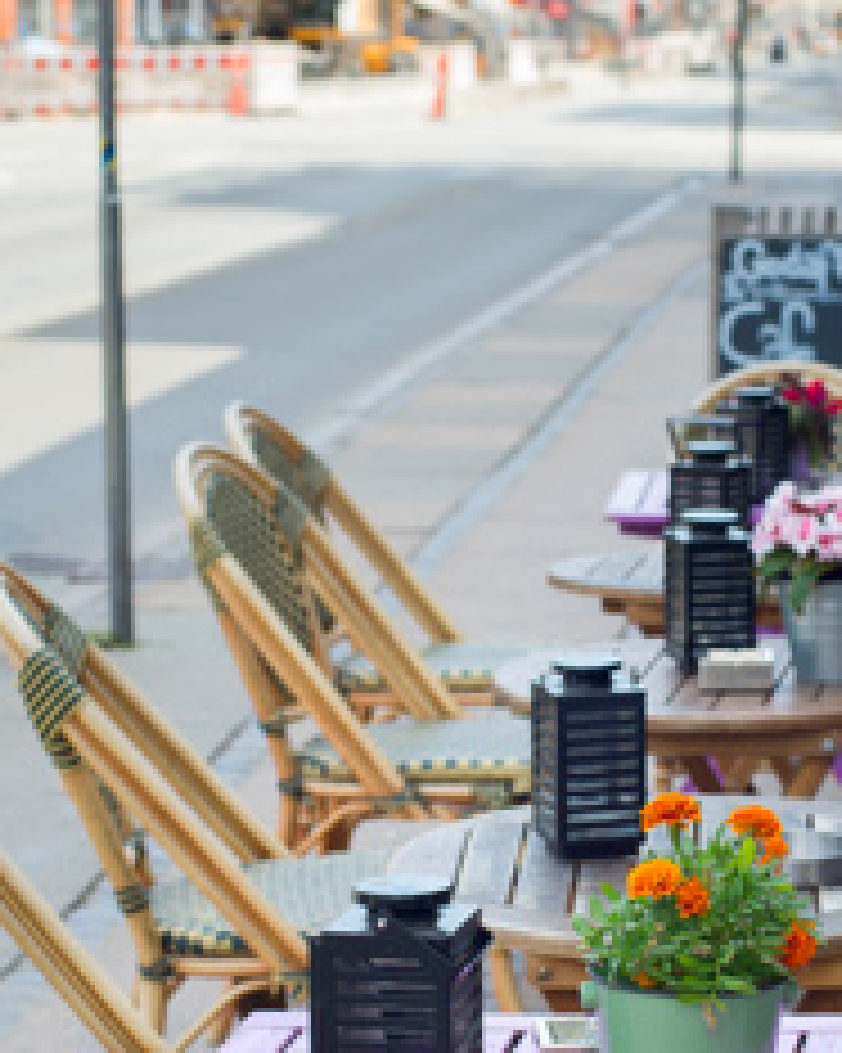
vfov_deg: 16.9
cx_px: 581
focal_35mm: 114
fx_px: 3553
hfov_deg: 13.5
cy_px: 580
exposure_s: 1/500
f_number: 4
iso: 250
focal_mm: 50
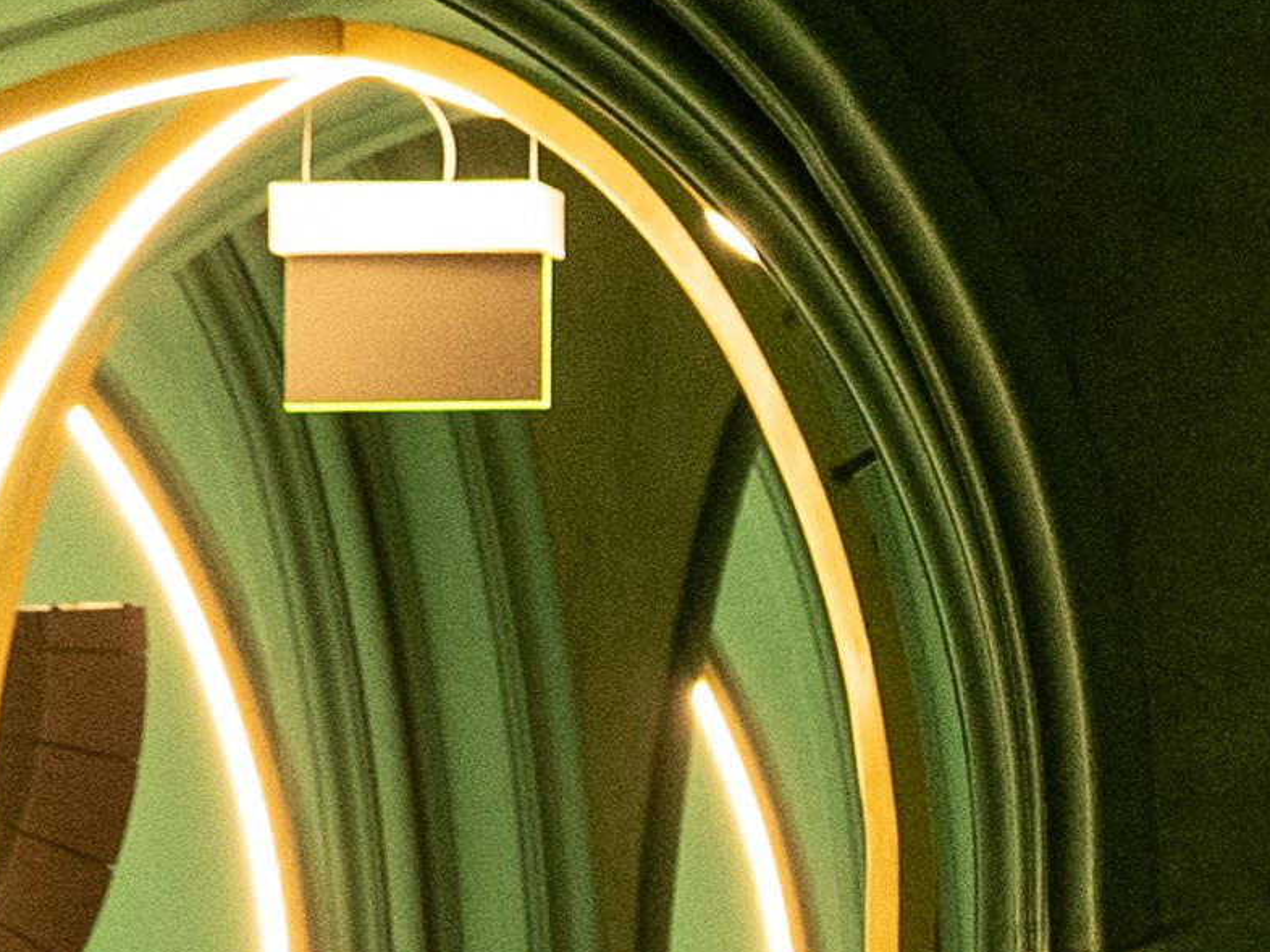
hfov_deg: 10.1
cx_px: 2981
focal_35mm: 173
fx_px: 6345
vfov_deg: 8.5
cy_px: 1200
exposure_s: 1/80
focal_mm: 24
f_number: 4
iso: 1600
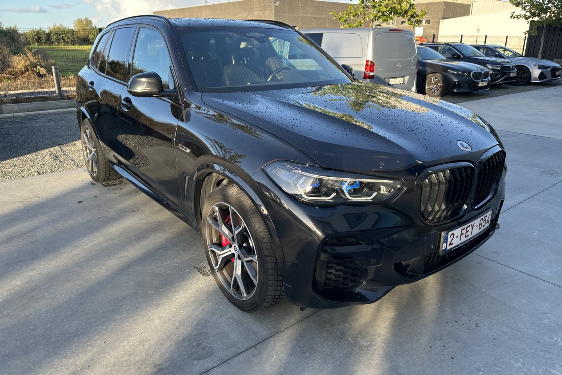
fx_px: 390
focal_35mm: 25
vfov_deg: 51.3
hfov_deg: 71.5
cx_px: 281
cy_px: 174
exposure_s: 1/489
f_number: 1.78
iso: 80
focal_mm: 6.86
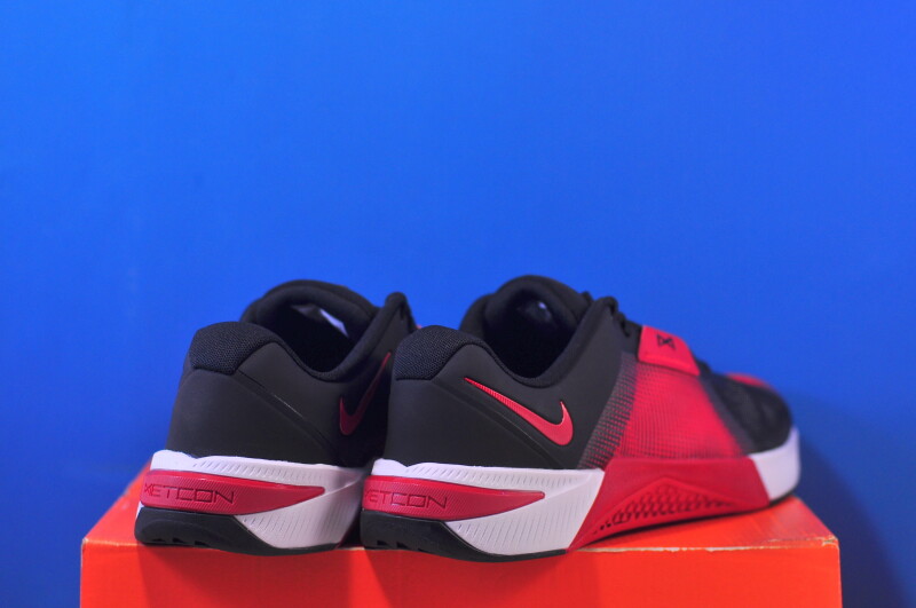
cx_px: 458
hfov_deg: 27.0
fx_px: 1906
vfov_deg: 18.1
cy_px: 304
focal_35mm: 75
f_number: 2.8
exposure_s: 1/320
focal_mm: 50
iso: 250
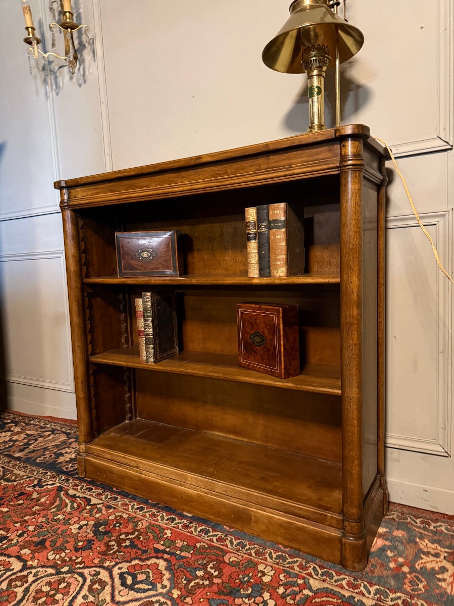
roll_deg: +2.2
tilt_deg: -5.1
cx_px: 227
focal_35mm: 24
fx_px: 420
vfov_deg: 71.6
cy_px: 303
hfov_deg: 56.8
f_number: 1.78
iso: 1000
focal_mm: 6.76
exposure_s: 1/30
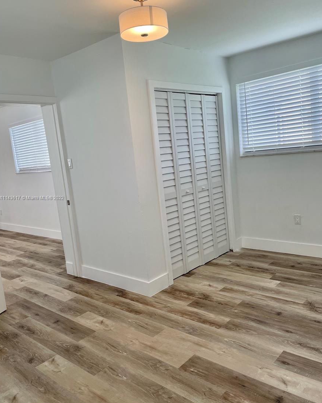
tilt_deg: -7.5
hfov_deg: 51.5
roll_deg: +5.8
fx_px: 334
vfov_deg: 62.2
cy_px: 198
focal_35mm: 28
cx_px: 162
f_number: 1.6
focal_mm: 4.2
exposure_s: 1/120
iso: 32
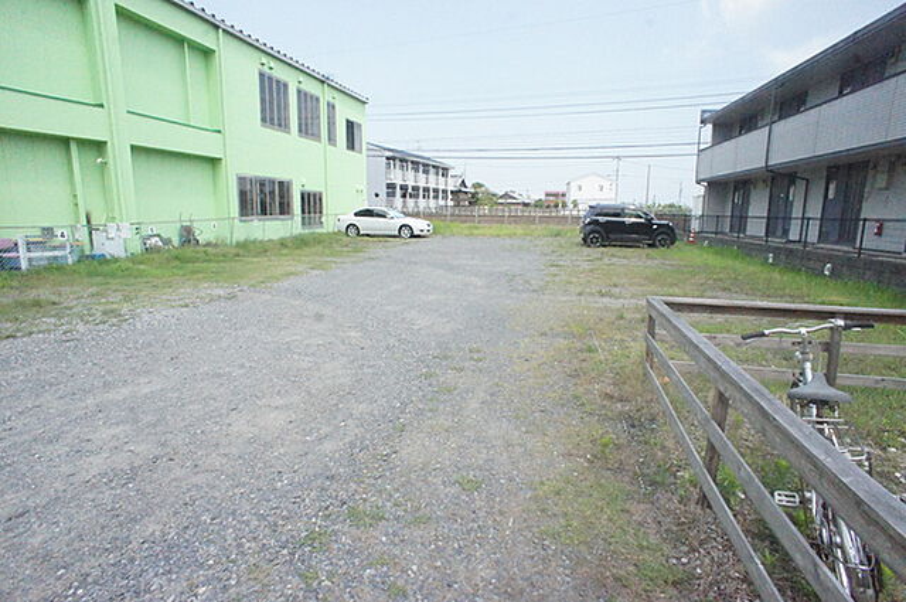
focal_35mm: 24
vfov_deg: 53.0
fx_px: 603
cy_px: 301
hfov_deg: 73.8
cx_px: 453
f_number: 13
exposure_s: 1/2500
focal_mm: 16
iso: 6400
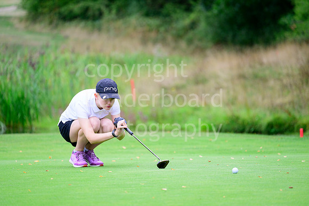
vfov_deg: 5.3
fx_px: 2232
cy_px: 103
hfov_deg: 7.9
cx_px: 154
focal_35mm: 260
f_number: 5
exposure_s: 1/1600
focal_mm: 260
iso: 1250
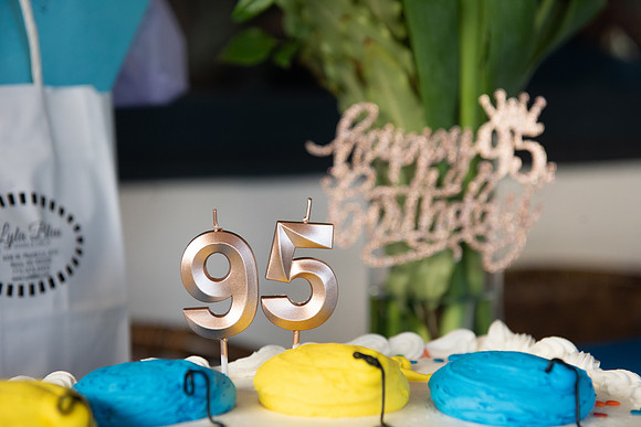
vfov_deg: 19.5
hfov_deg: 28.8
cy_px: 214
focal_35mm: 70
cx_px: 320
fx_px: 1247
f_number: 4
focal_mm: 70
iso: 800
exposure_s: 1/500
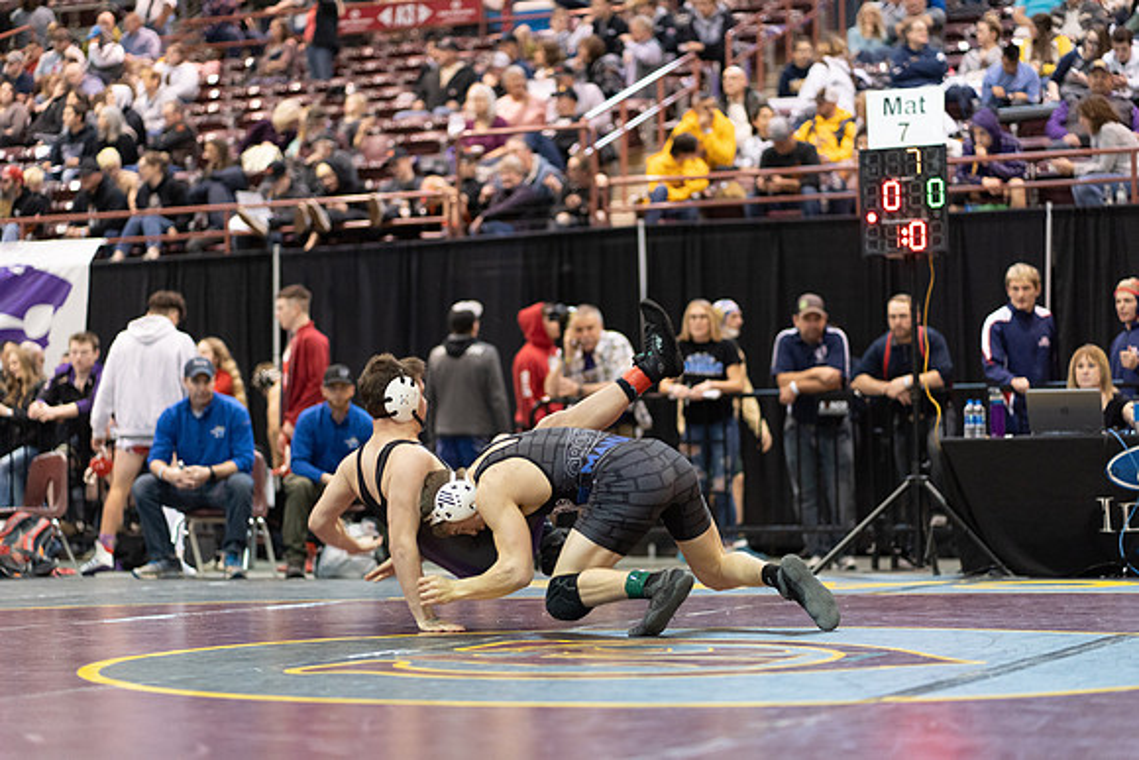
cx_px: 570
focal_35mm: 85
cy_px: 380
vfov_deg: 16.1
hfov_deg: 23.9
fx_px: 2690
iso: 3200
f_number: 1.8
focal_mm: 85
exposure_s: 1/500
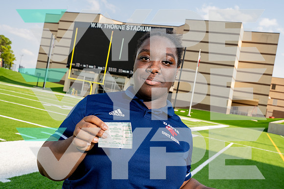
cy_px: 94
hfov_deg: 52.8
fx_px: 286
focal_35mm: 36
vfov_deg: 36.7
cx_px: 142
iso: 100
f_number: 8
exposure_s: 1/250
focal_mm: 35
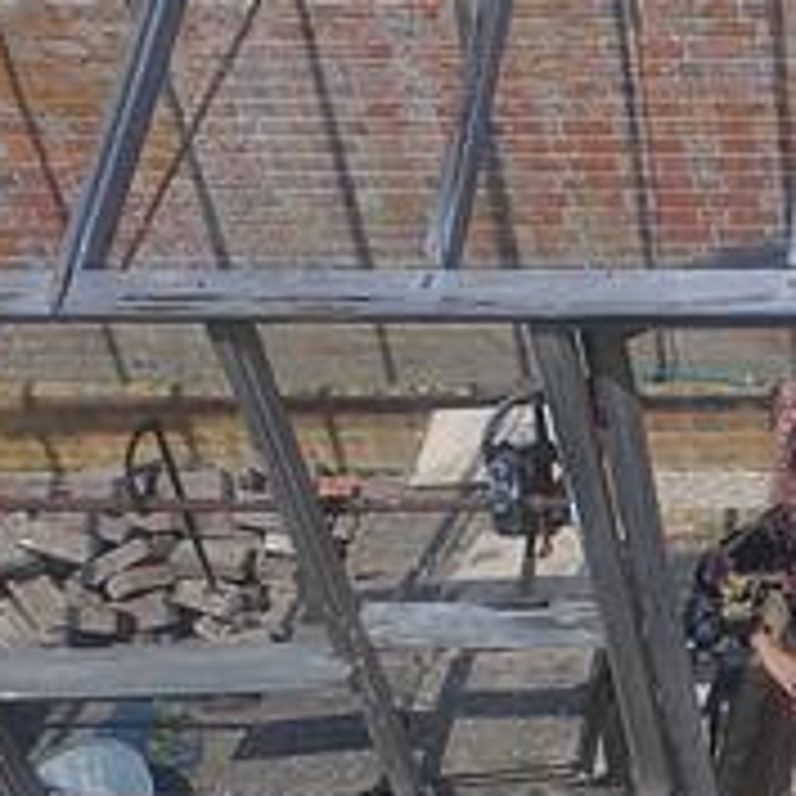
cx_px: 1025
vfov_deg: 28.6
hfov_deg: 25.6
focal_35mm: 58
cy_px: 690
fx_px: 1509
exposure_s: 1/2500
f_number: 2.8
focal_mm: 3.61
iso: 200
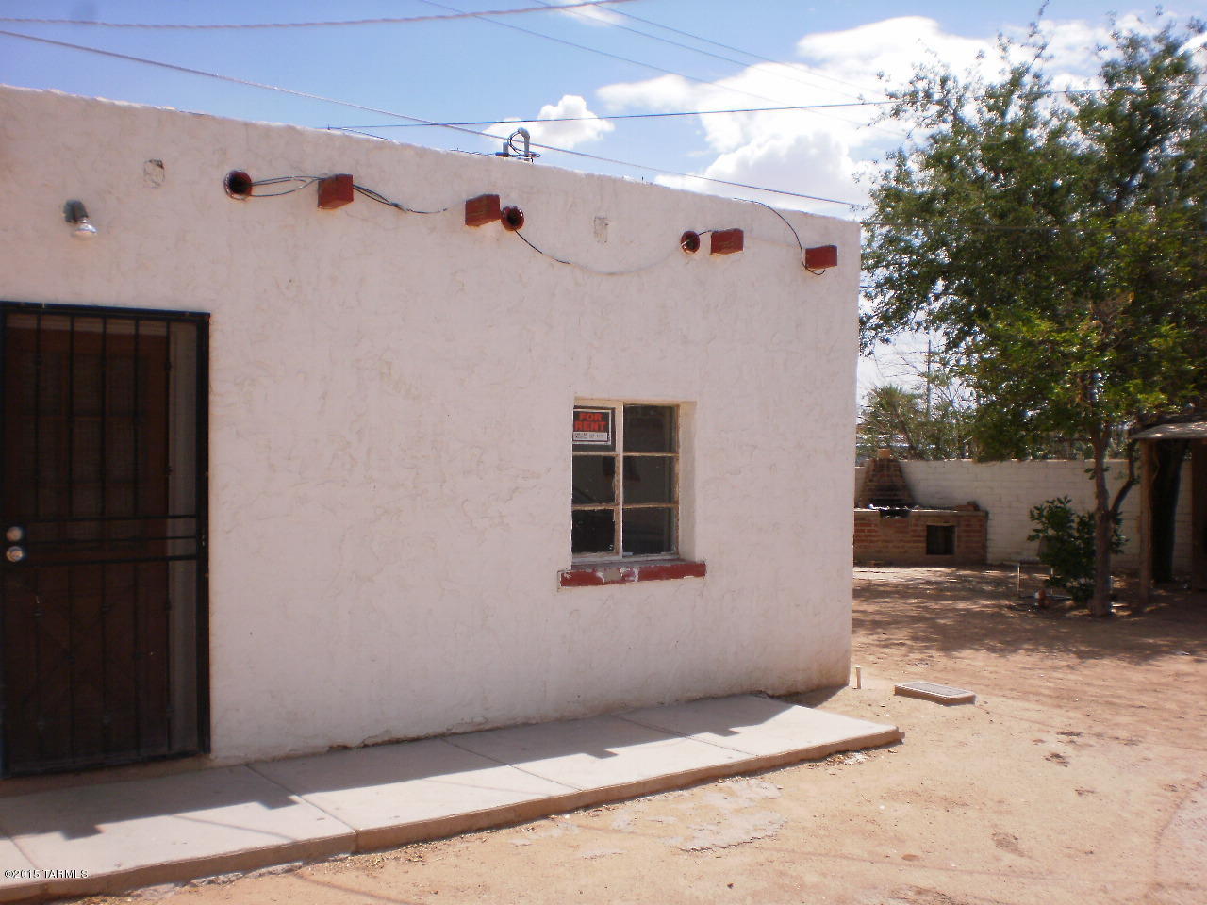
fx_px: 1325
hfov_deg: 49.0
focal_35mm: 38
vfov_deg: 37.7
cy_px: 452
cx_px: 604
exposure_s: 1/1000
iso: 100
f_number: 4.6
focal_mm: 6.3
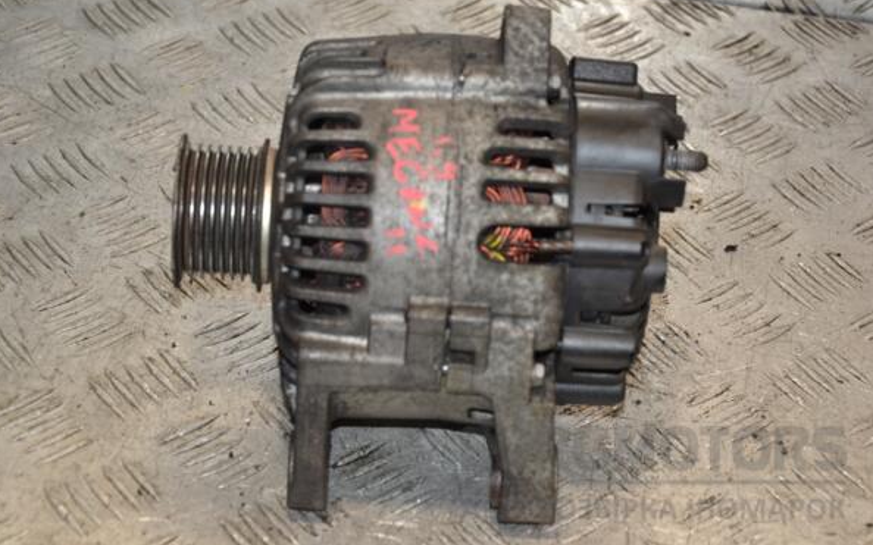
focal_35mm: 102
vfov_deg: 12.8
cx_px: 434
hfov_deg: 20.4
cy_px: 253
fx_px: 2426
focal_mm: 66
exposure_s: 1/200
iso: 800
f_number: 6.3
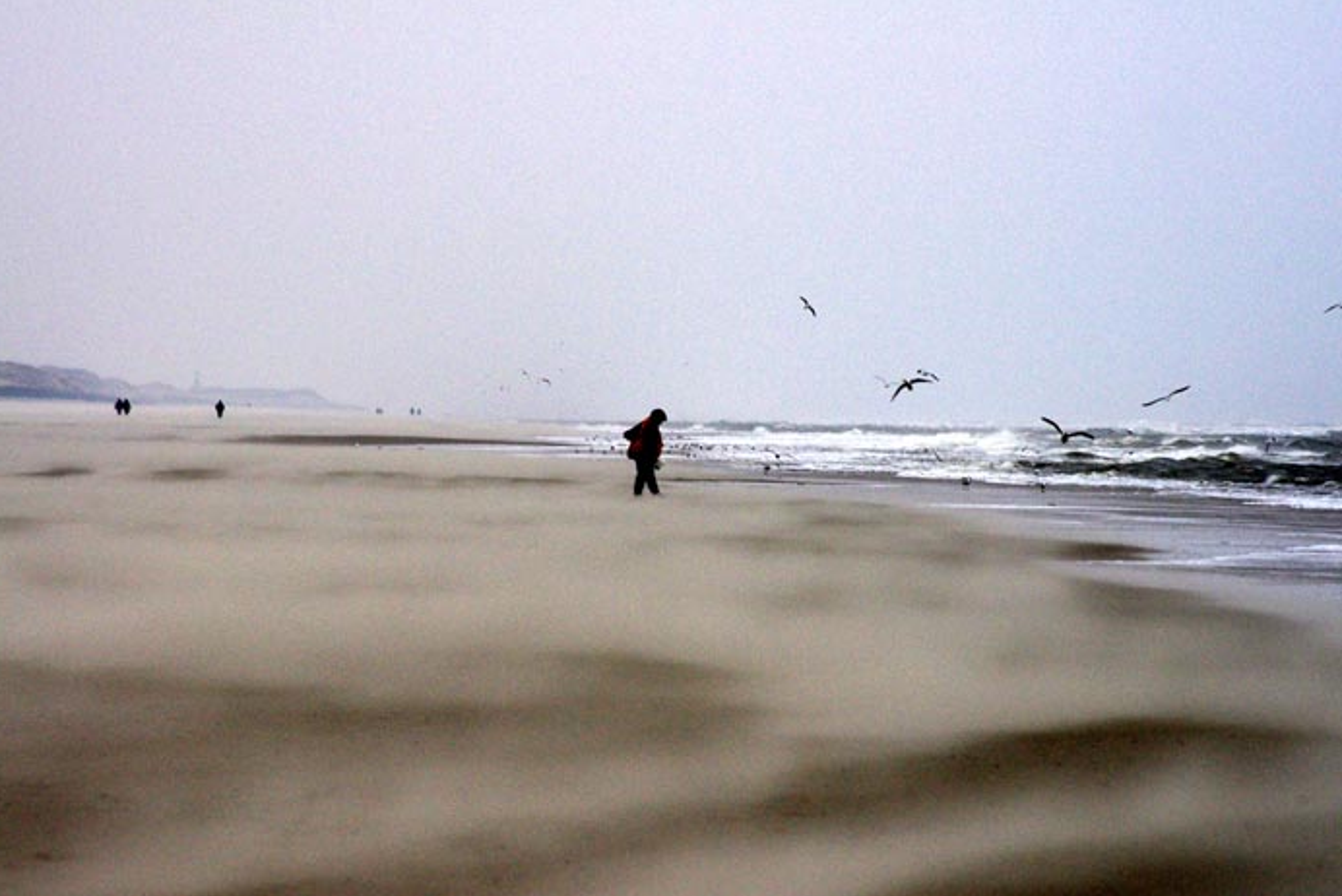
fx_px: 11299
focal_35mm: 303
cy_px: 447
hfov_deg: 6.8
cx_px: 669
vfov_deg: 4.5
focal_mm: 200
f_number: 11
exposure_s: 1/250
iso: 400
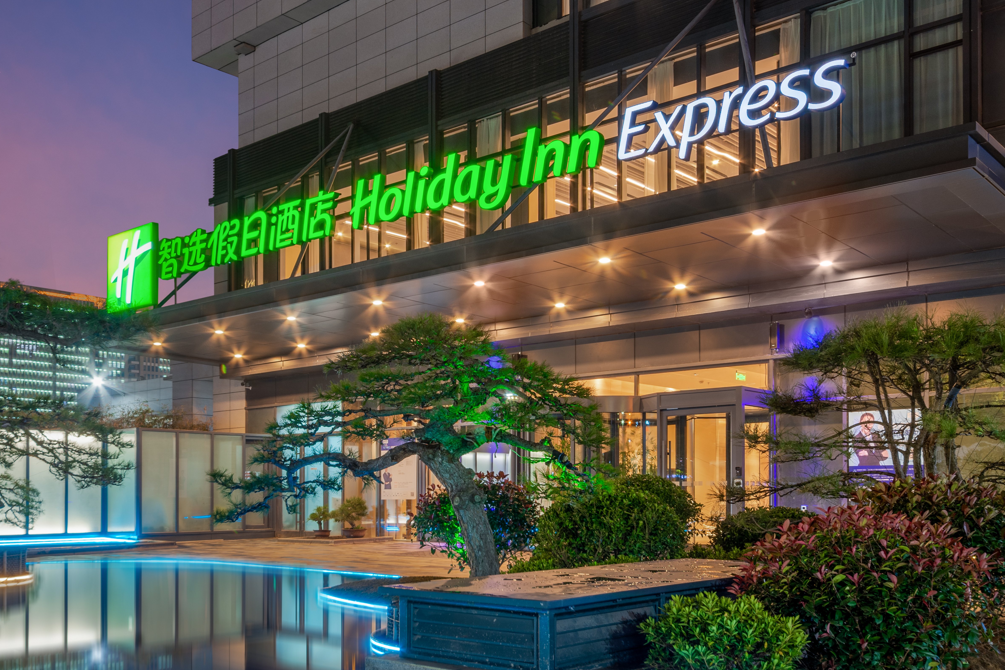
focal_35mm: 31
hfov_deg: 59.8
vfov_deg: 42.3
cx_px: 408
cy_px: 359
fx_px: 865
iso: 100
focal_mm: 20
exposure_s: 2
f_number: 10
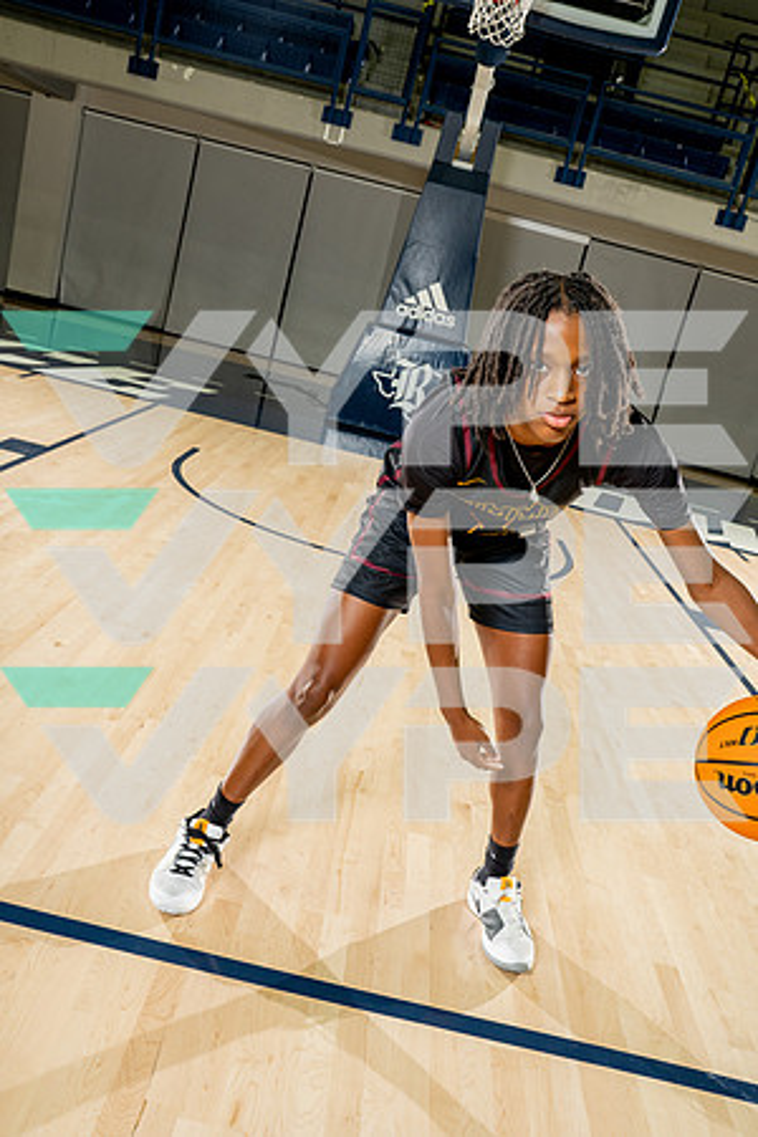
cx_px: 379
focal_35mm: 30
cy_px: 568
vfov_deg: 61.9
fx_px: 947
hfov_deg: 43.6
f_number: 8
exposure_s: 1/250
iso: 640
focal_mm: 30
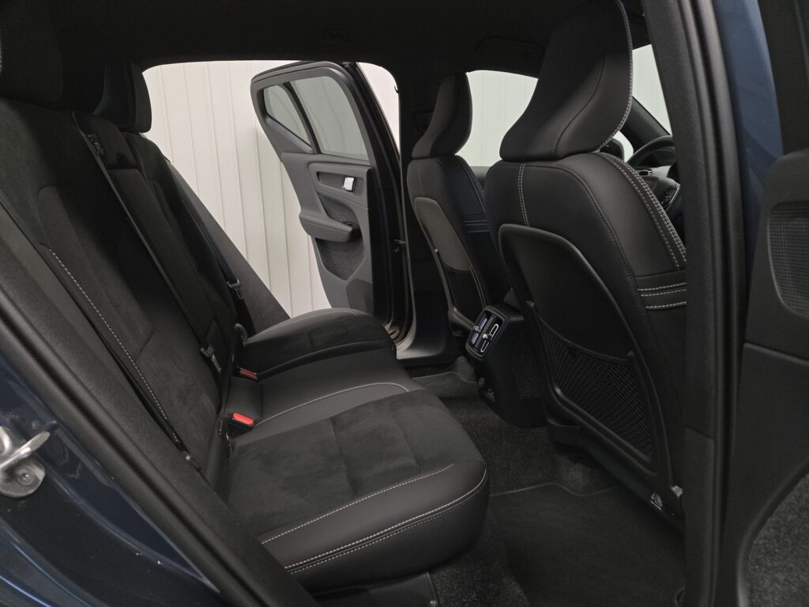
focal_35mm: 23
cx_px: 404
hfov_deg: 73.9
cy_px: 304
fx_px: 538
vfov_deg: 58.9
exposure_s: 1/100
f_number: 1.8
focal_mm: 5.4
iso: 320
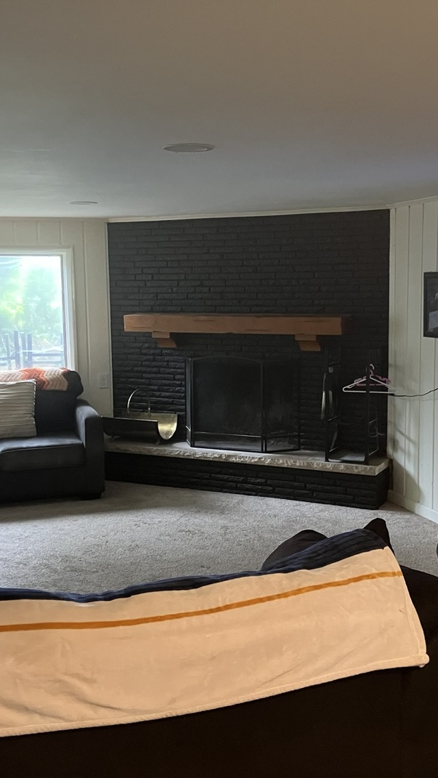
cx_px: 240
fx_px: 846
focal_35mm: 41
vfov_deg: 49.4
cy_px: 388
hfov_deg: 29.0
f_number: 1.8
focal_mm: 3.99
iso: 320
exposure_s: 1/60
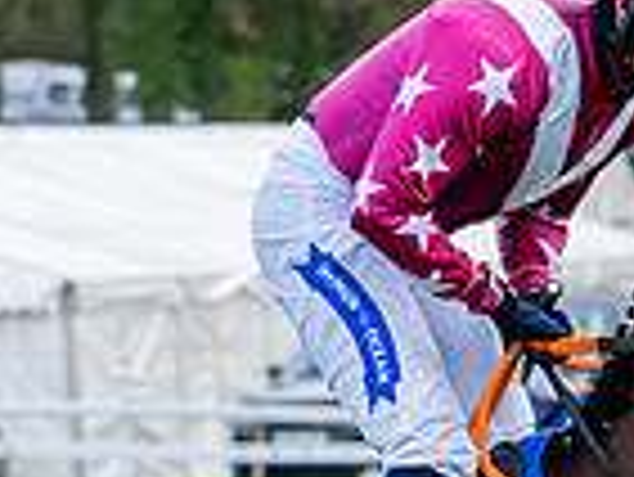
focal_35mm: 552
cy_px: 847
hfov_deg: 3.6
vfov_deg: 2.7
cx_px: 592
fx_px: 10119
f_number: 5
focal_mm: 105
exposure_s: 1/800
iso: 400
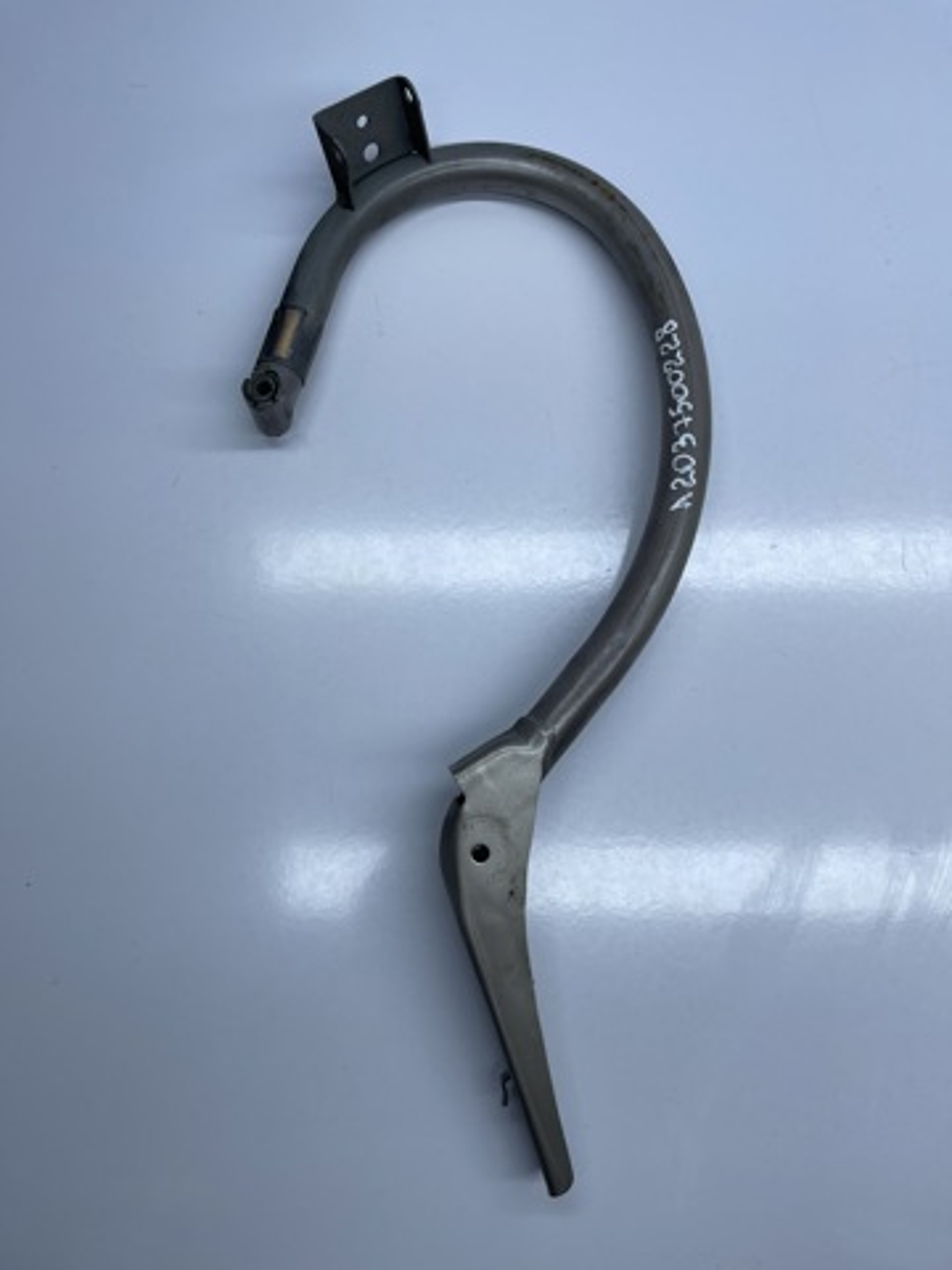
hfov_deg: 54.9
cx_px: 476
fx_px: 917
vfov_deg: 69.4
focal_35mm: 25
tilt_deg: -81.3
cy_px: 635
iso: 32
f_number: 1.6
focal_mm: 5.1
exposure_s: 1/1976
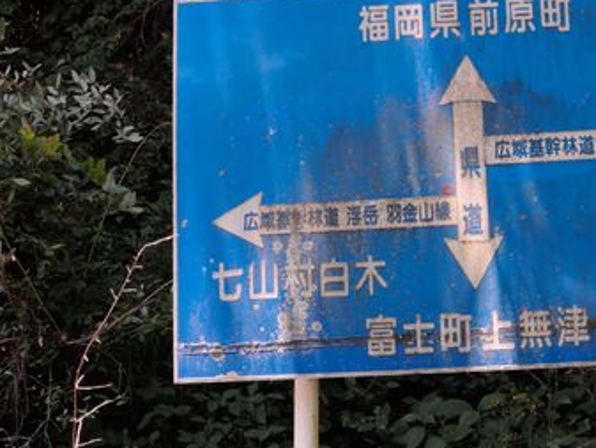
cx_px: 315
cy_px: 202
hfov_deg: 22.0
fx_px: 1533
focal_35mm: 89
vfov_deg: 16.6
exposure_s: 1/80
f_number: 5.8
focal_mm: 16
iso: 160
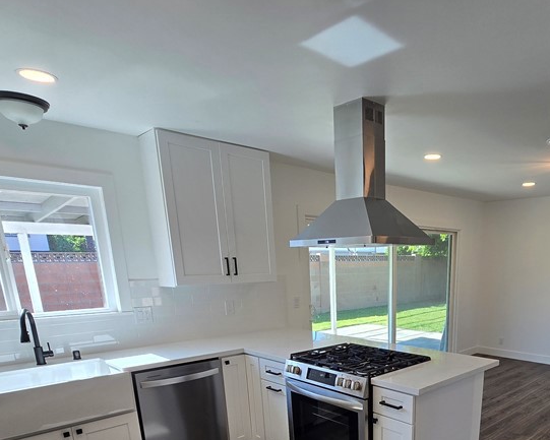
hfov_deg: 68.0
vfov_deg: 52.9
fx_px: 391
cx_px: 374
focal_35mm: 24
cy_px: 380
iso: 50
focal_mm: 2.2
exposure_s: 1/168
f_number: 2.2
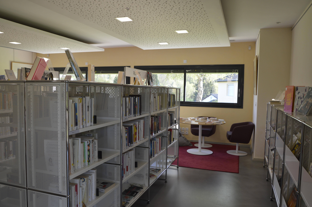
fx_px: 234
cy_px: 104
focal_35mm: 27
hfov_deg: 67.4
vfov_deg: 47.8
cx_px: 156
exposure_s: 1/100
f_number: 5
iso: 400
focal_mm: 18
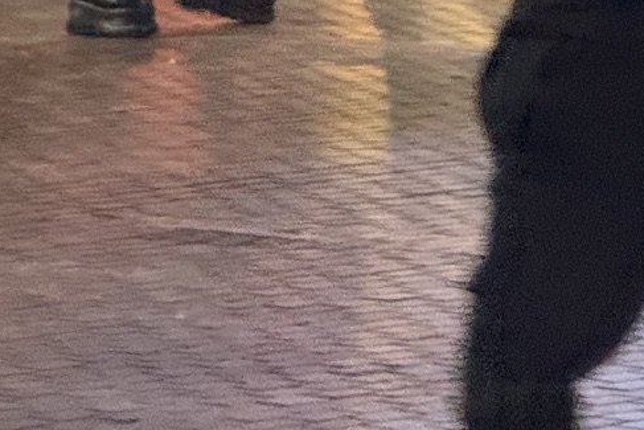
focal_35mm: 410
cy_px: -352
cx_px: 526
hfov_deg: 5.0
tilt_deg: -2.0
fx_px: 7336
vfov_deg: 3.3
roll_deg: -1.2
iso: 800
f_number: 2.8
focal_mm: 15.66
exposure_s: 1/40
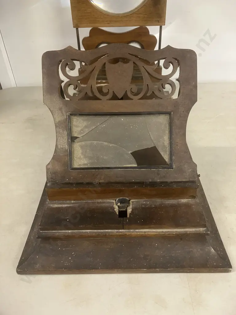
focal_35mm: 28
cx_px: 118
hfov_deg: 49.7
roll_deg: +2.3
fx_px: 255
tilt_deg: -36.8
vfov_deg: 63.4
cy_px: 158
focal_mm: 3.99
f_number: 1.8
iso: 250
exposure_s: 1/50
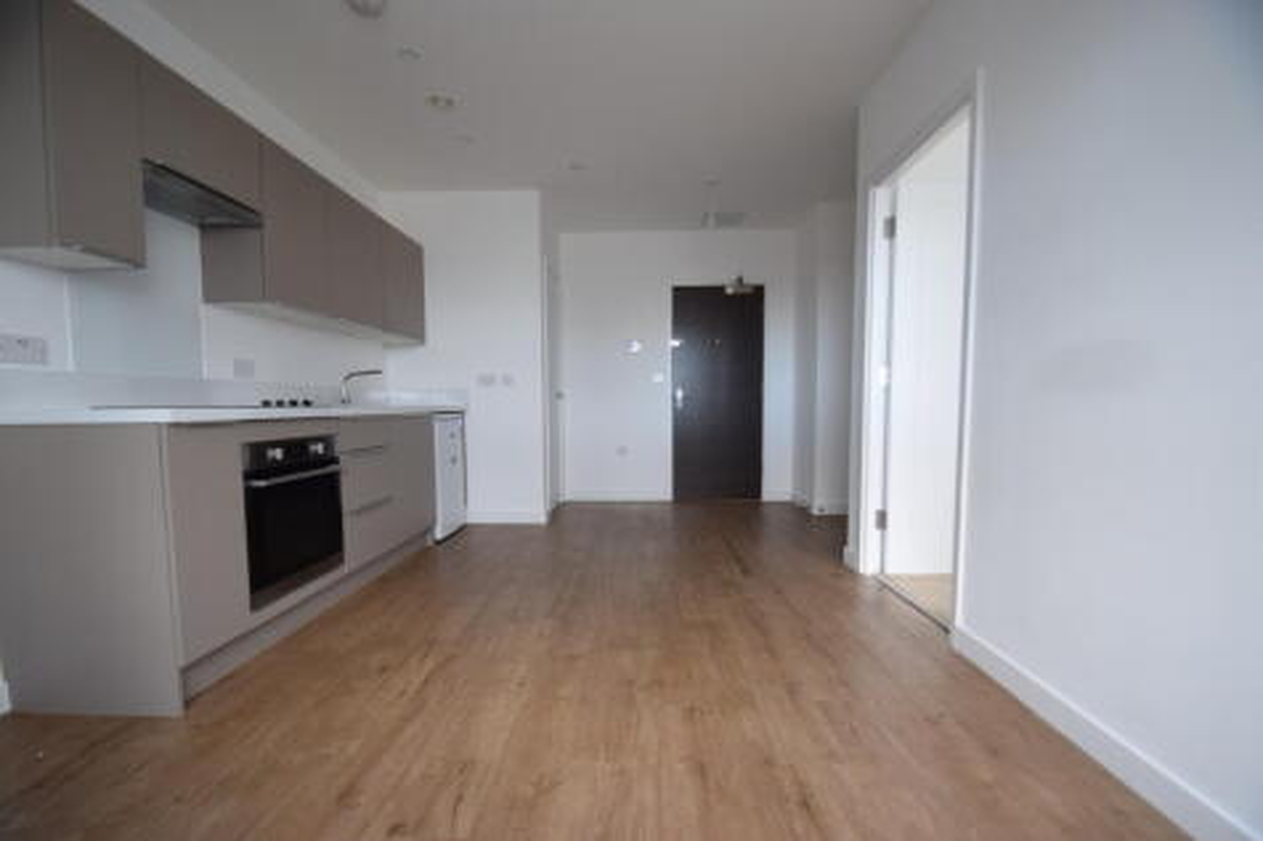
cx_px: 632
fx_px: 526
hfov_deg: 100.4
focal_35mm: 15
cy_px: 420
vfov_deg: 77.3
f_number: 4
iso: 400
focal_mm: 10
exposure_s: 1/60
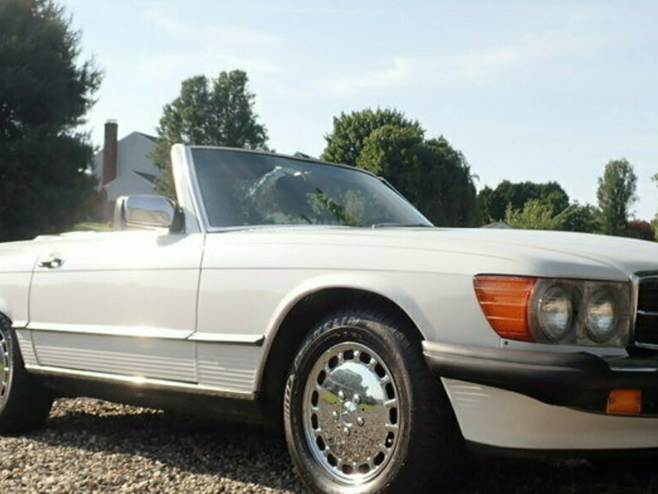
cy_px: 324
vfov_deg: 26.4
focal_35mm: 55
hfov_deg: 34.9
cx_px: 351
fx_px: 1046
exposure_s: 1/320
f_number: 3.5
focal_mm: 6.37
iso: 100
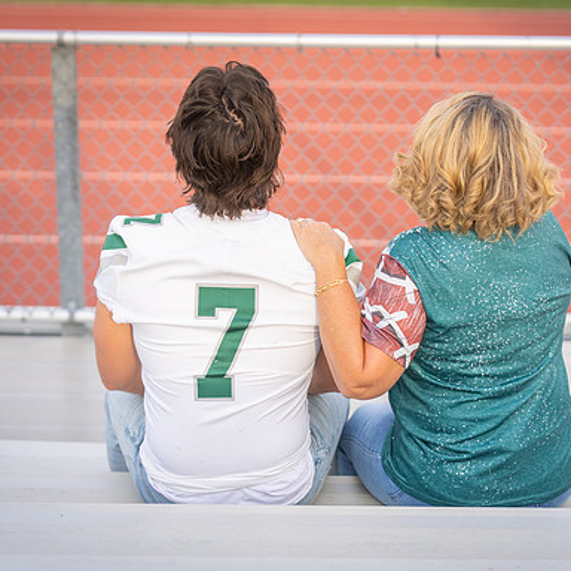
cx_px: 346
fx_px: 1941
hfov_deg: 16.7
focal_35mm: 104
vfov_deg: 16.7
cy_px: 285
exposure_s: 1/400
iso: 100
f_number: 3.2
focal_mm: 81
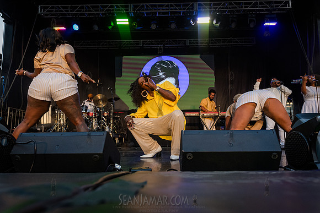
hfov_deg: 70.9
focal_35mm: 25
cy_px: 108
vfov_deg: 50.8
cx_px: 160
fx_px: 225
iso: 2000
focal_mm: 24
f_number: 4
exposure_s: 1/500
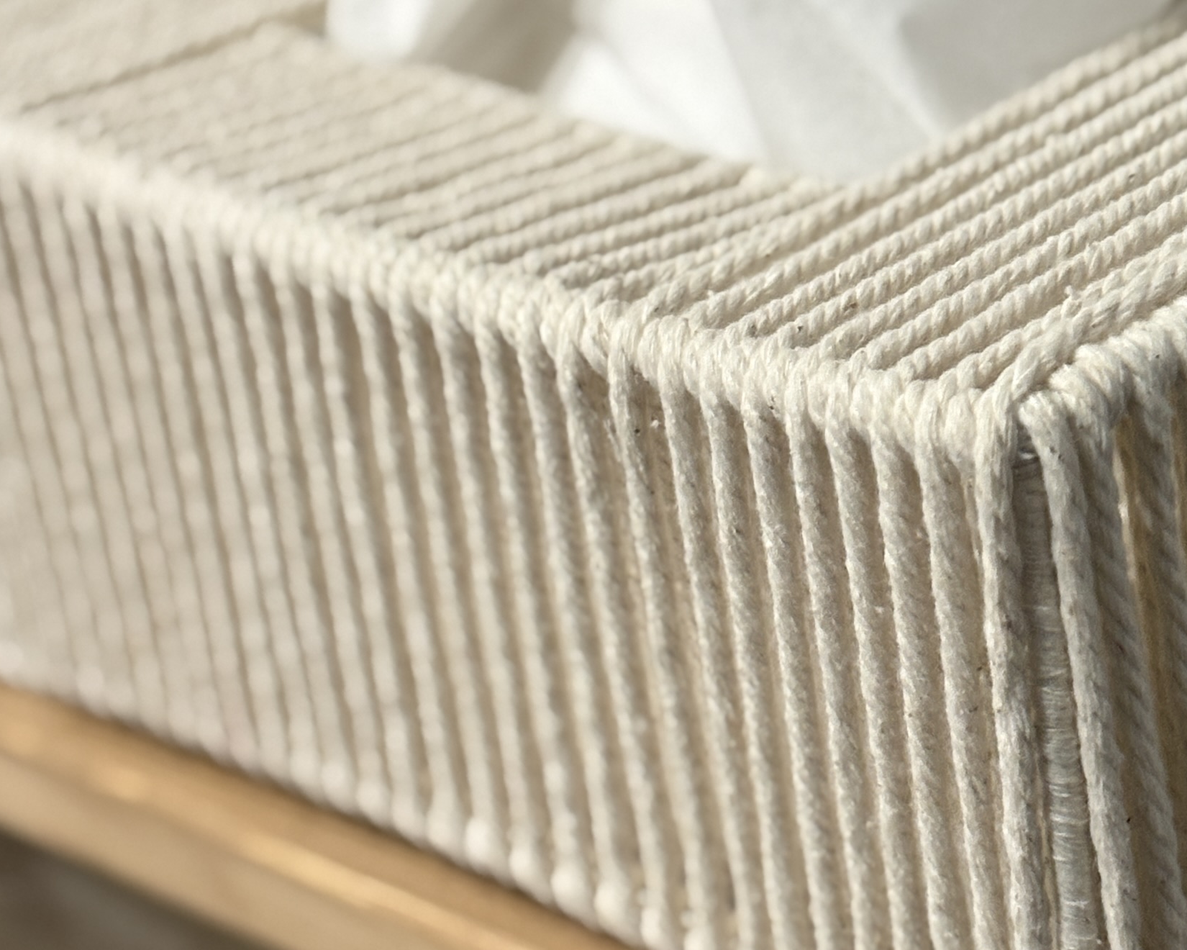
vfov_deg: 12.4
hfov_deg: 15.4
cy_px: 599
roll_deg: +10.1
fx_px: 4356
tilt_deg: -27.0
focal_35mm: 124
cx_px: 934
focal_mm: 5.96
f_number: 1.6
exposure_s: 1/33
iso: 160
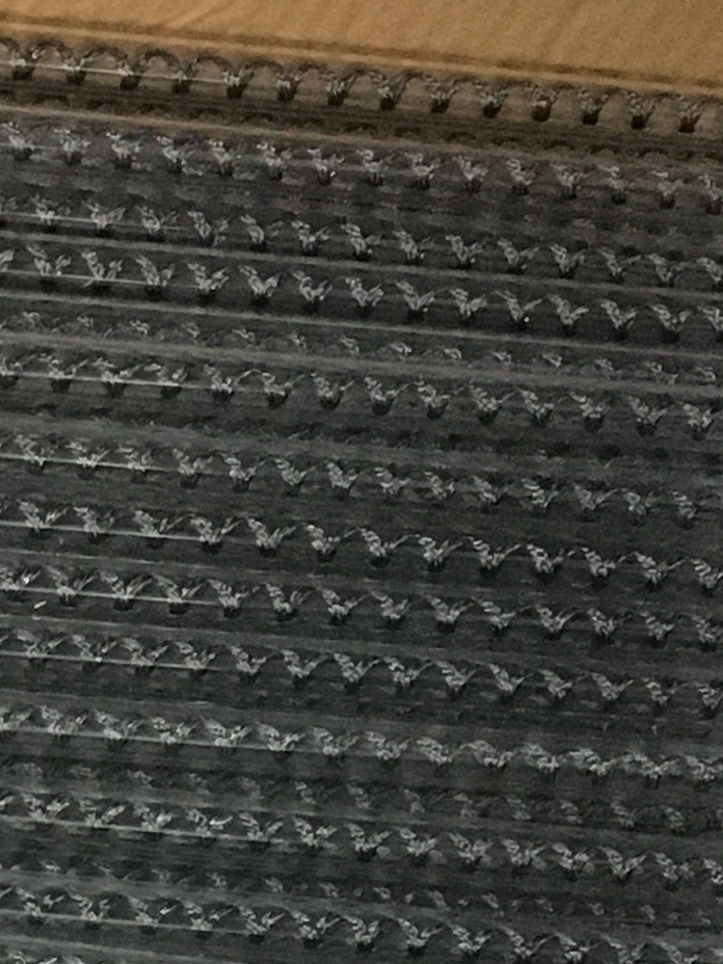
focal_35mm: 126
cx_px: -402
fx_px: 3509
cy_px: 1370
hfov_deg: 11.2
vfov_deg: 14.7
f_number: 2.2
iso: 250
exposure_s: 1/17
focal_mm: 4.15
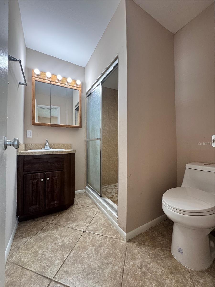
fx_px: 116
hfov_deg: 85.7
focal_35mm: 14
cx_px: 108
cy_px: 144
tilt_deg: +1.3
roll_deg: +0.4
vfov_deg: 102.1
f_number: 2.2
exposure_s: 1/120
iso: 200
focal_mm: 2.22
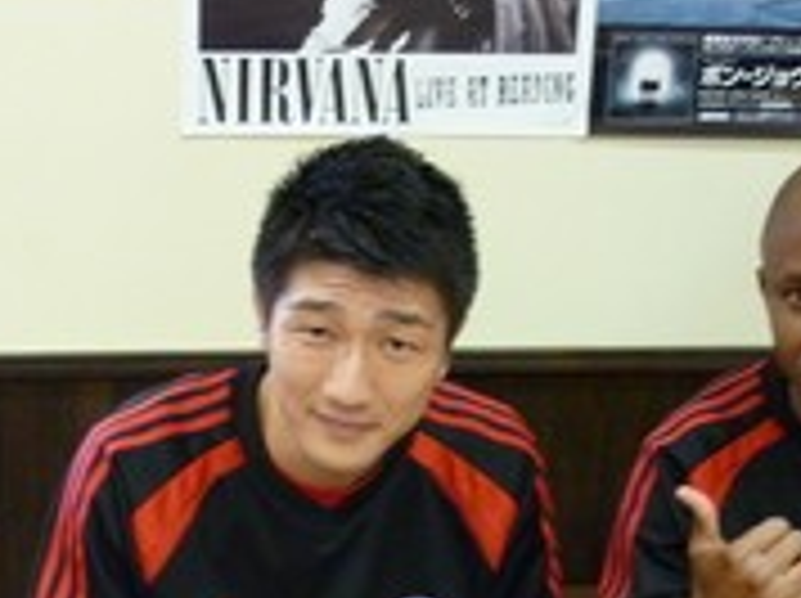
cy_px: 600
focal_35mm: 78
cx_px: 248
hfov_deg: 24.9
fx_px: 1802
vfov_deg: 18.4
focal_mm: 5.5
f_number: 2.8
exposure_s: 1/25
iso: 400
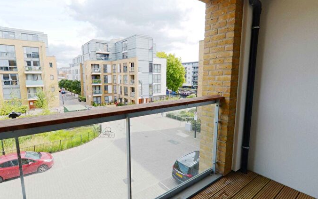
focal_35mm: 19
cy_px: 102
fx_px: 165
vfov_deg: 62.3
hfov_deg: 88.0
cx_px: 154
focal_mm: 18
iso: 200
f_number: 8
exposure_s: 1/250
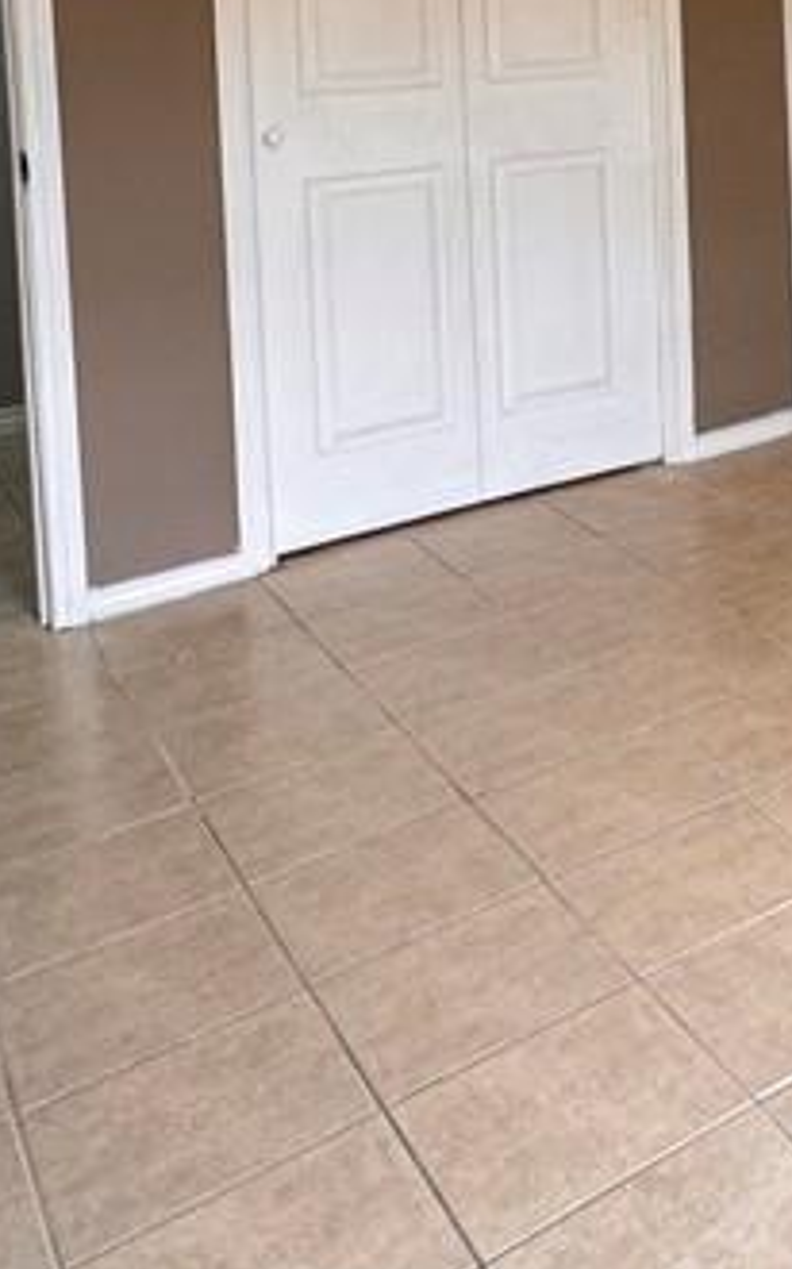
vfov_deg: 38.9
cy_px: 23
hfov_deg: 22.9
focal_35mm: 46
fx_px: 1590
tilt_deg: -3.6
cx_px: 1180
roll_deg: +0.9
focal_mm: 2.22
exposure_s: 1/99
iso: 200
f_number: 2.2
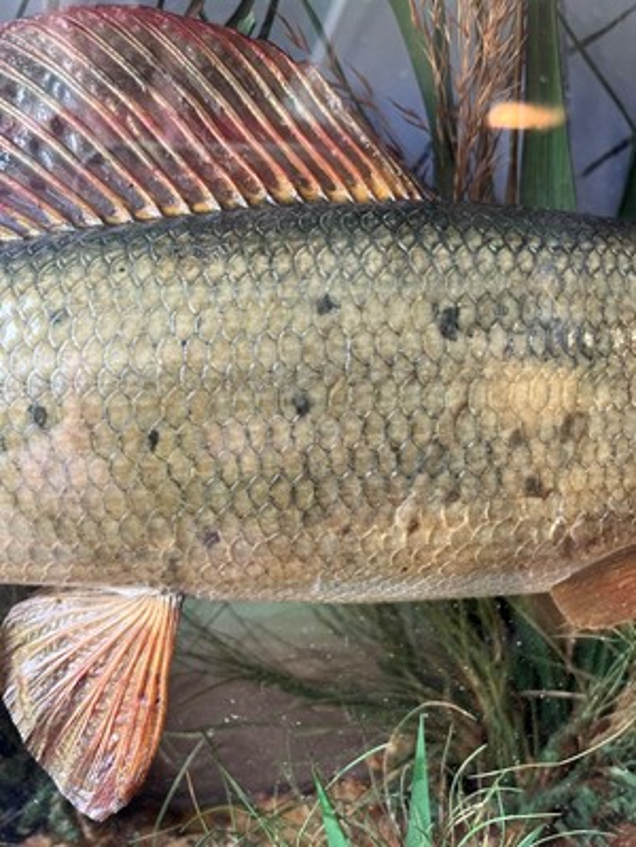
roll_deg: +1.8
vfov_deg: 67.3
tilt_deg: -16.5
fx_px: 637
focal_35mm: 26
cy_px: 424
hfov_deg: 53.1
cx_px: 318
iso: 125
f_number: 1.6
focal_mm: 5.1
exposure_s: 1/121
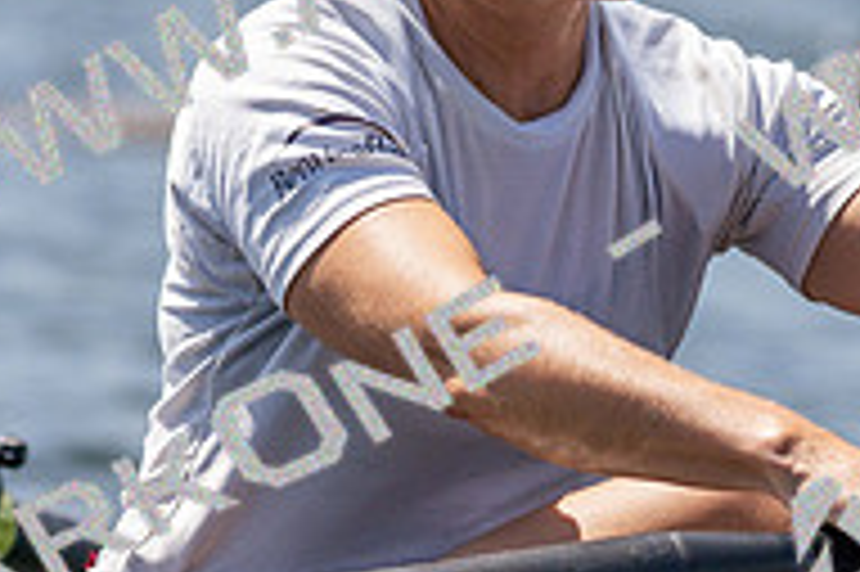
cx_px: 405
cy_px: 263
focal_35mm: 738
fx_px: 17614
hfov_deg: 2.8
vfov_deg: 1.9
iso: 250
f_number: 5.6
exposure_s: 1/2000
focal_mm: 243
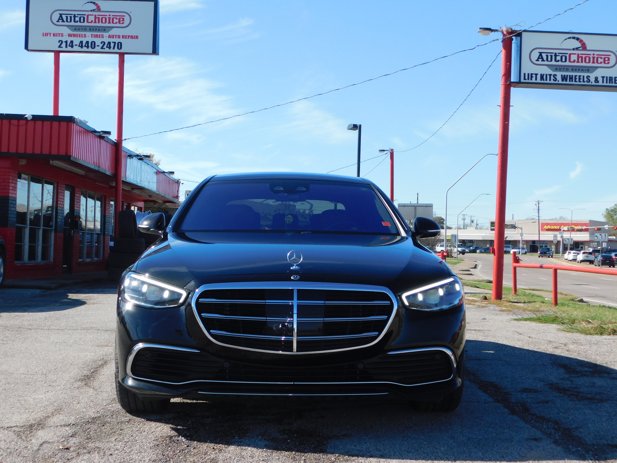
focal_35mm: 51
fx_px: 909
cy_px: 232
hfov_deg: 37.5
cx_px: 308
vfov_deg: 28.6
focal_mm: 9
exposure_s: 1/800
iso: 125
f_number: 3.8
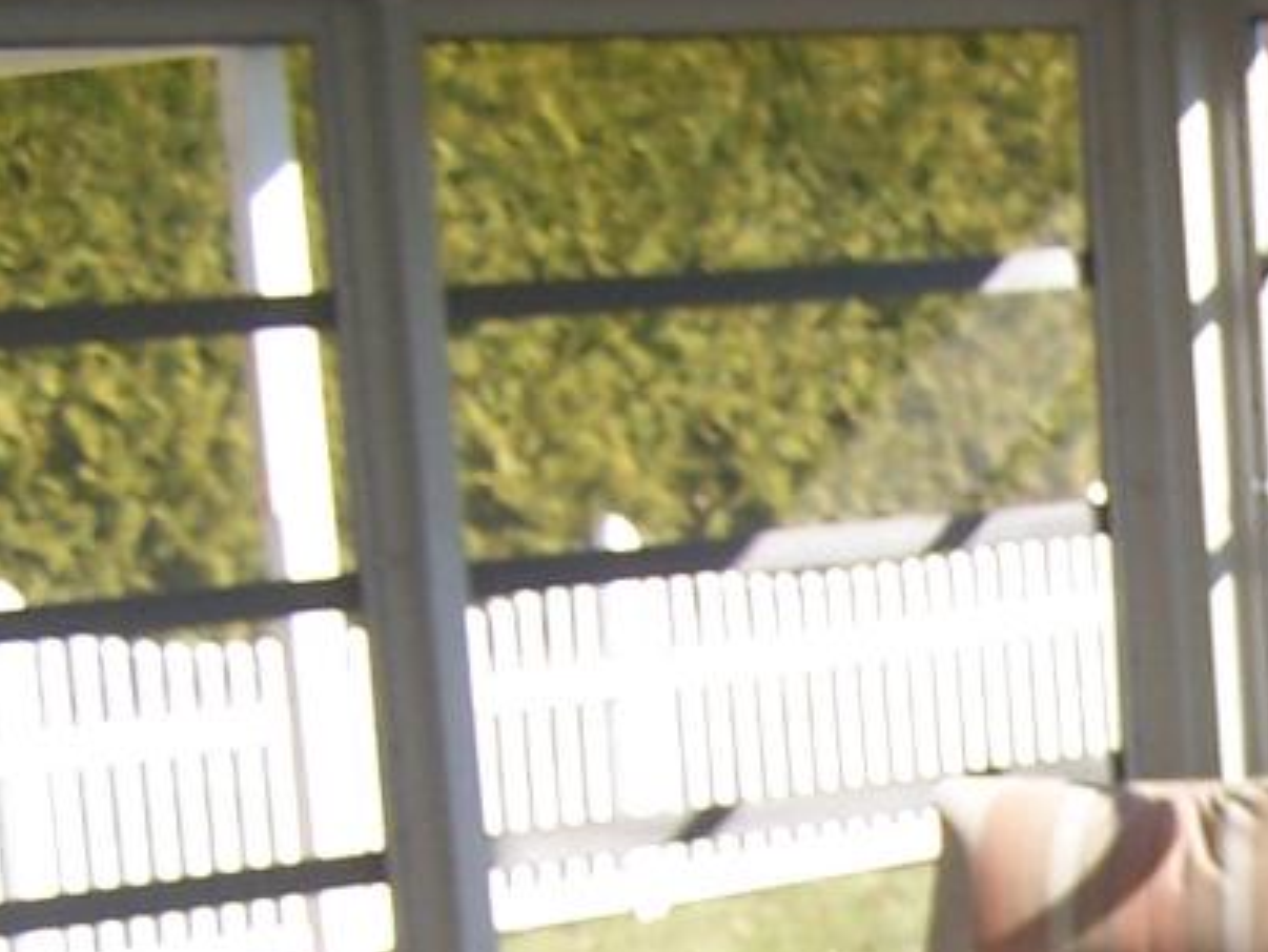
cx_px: 1962
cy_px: 1264
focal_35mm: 136
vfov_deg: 10.7
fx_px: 4985
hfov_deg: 13.6
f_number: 2.8
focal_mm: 6.3
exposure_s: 1/125
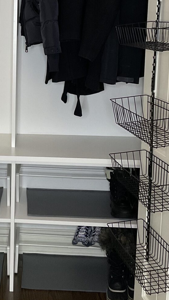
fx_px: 526
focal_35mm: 66
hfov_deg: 17.7
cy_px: 78
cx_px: -6
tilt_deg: -7.9
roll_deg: -1.2
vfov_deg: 31.4
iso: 64
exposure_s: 1/120
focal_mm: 3
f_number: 1.8
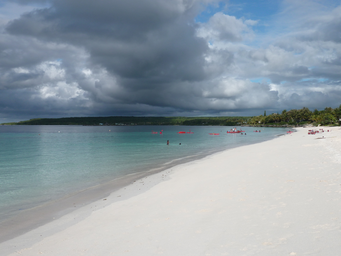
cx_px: 170
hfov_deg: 50.1
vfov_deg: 38.7
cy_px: 128
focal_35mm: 37
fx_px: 364
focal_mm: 6.1
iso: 80
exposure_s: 1/1300
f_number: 3.6
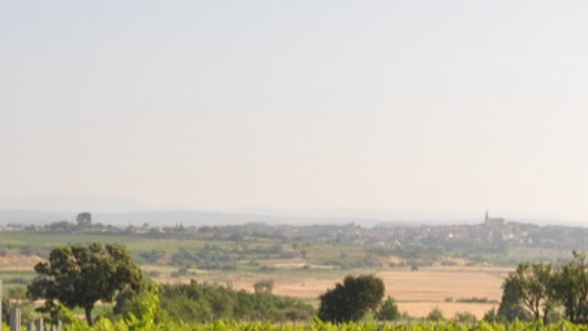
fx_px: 1341
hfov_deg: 24.6
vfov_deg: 13.8
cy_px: 341
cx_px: 379
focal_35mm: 86
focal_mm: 18
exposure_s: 1/200
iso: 200
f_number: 11
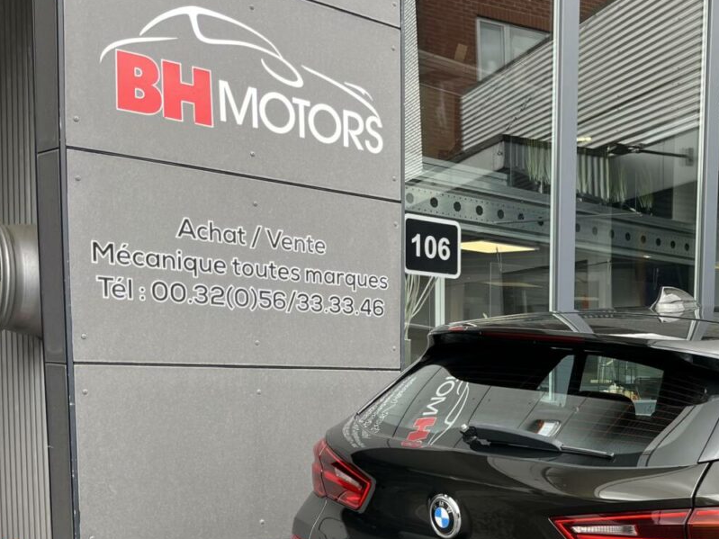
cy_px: 491
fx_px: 1038
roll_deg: -0.7
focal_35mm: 50
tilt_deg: -7.5
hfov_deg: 35.6
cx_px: 664
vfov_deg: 28.0
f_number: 1.6
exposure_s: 1/209
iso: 40
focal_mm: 5.1
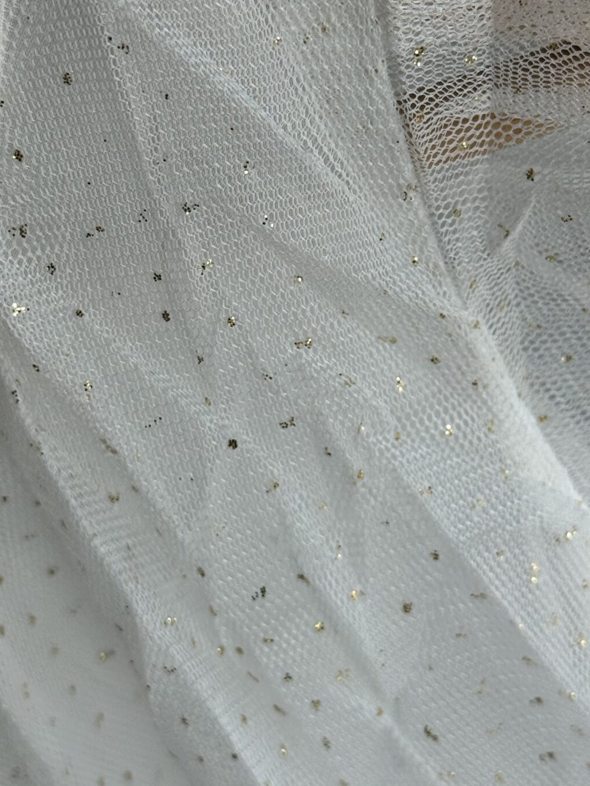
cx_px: 223
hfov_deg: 16.4
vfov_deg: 21.7
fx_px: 2045
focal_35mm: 90
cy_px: 302
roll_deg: +24.1
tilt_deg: -36.6
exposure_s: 1/1100
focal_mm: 6.76
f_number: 1.78
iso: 80
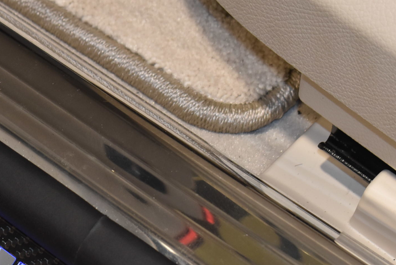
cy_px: 237
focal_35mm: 174
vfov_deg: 7.9
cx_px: 4
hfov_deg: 11.7
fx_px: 1916
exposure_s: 1/100
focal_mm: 55
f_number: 8
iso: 800
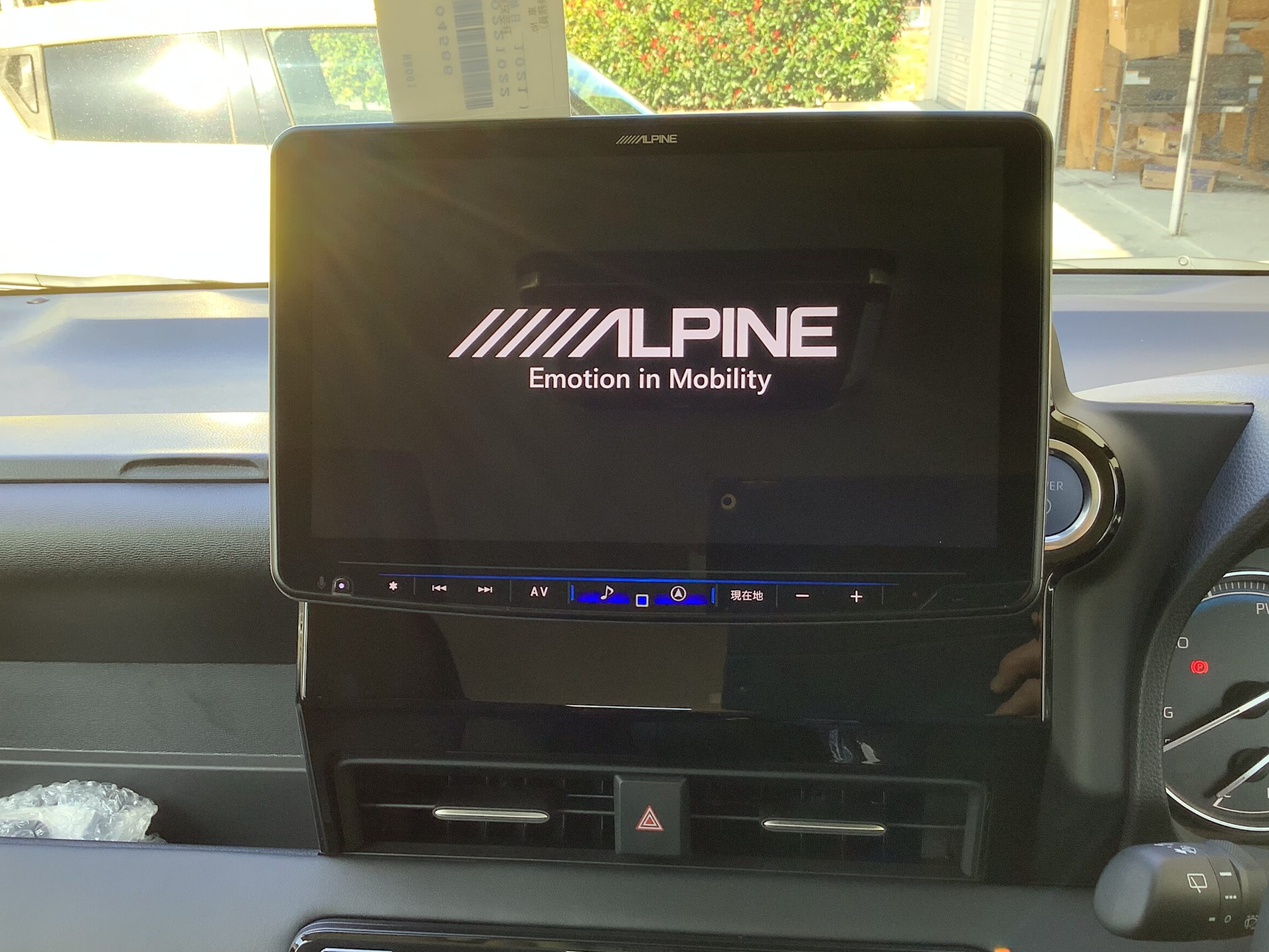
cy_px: 503
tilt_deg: -23.9
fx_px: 1247
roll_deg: +1.1
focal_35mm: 34
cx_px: 585
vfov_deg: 41.8
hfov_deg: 53.9
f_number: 2.4
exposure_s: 1/120
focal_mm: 3.3
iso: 64
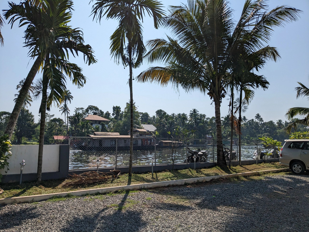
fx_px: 241
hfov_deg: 65.3
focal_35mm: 27
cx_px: 154
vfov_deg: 51.4
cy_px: 116
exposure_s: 1/7812
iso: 63
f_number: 1.73
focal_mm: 4.38
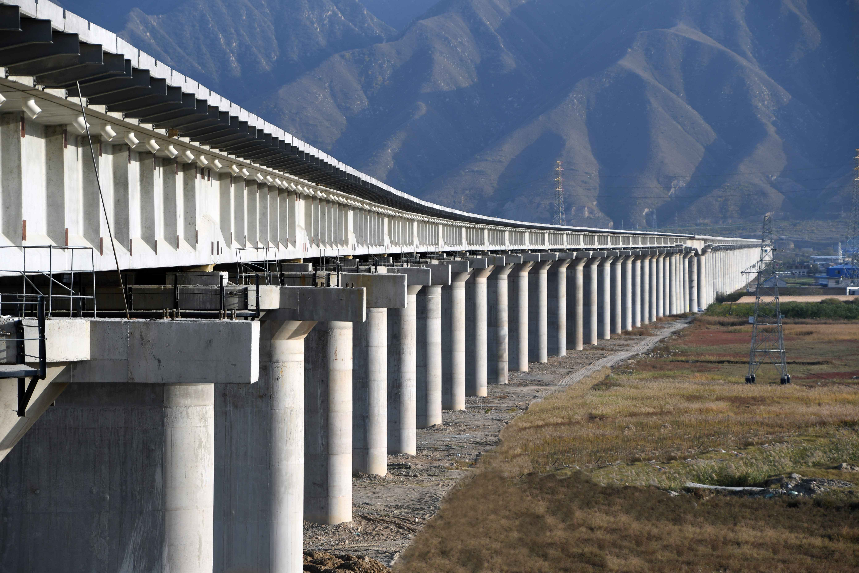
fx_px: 2672
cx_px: 430
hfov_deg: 18.3
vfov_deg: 12.2
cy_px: 286
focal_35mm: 112
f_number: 5
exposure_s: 1/400
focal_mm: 75
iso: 100
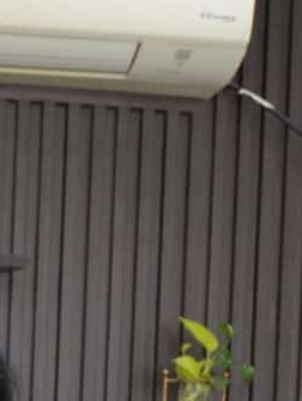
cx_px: -84
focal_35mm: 144
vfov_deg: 13.3
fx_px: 1668
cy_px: 512
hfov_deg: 10.1
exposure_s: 1/160
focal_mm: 29
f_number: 4.5
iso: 800
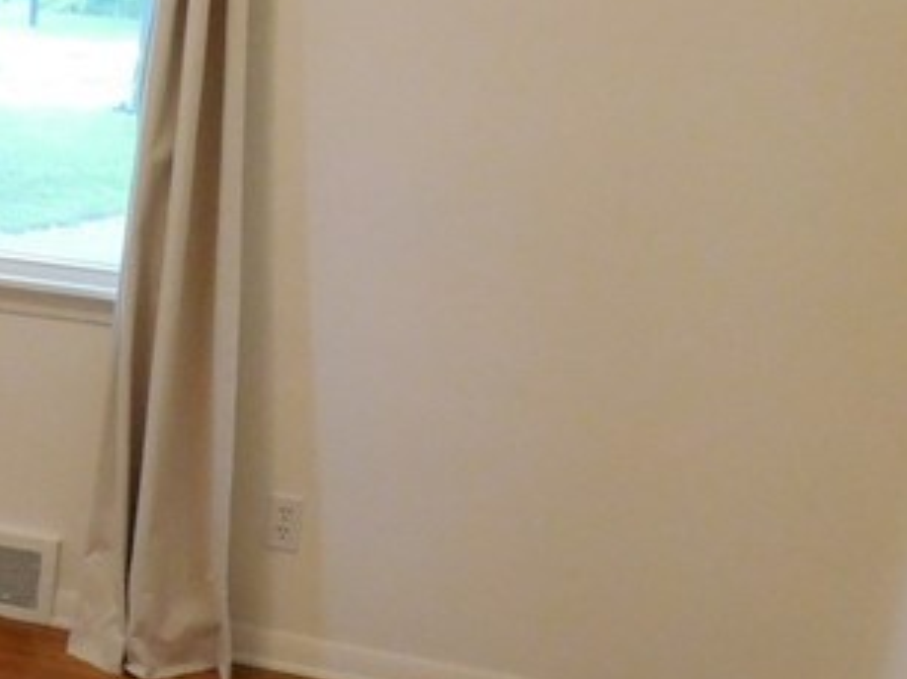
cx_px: -290
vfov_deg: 19.0
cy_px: 519
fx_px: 2016
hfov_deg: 22.5
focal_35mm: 77
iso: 320
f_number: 3
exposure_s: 1/30
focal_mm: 4
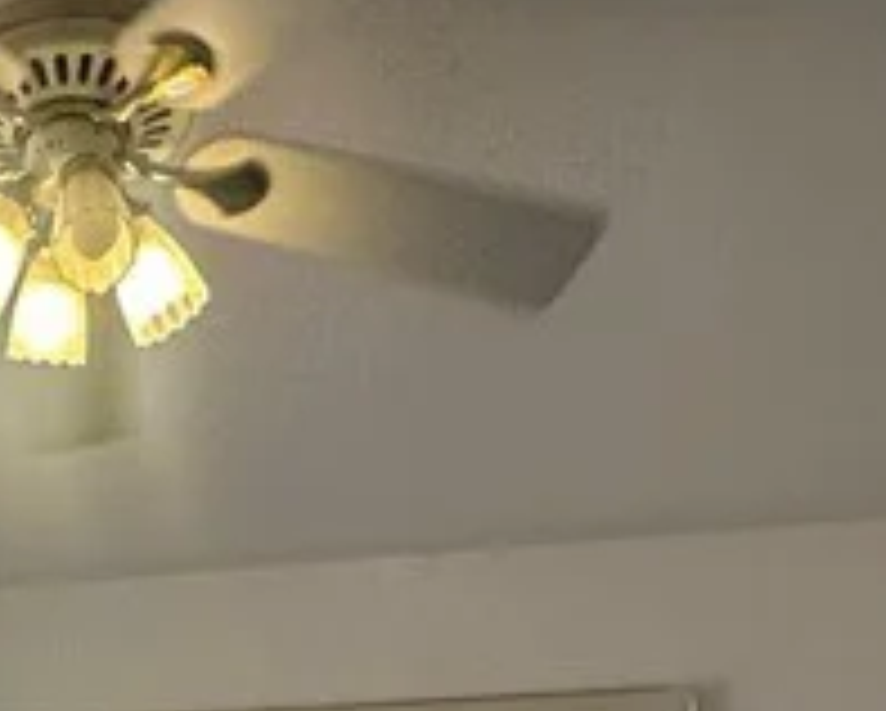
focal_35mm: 71
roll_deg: -1.2
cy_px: 1413
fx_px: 1864
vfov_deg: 16.5
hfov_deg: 25.1
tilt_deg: -4.1
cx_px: -58
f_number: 2.2
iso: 64
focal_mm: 2.22
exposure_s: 1/120
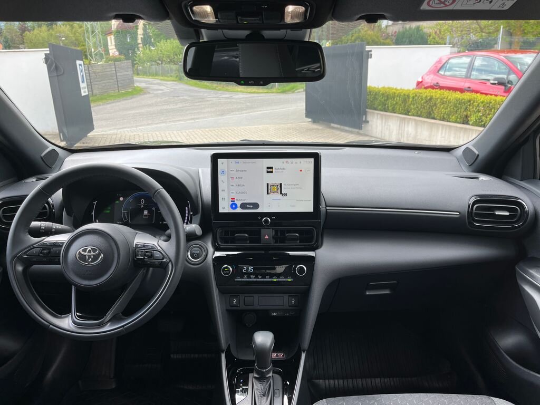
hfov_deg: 67.3
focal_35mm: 26
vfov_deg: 53.1
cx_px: 270
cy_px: 202
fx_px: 406
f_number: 1.6
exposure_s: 1/343
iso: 50
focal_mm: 5.1
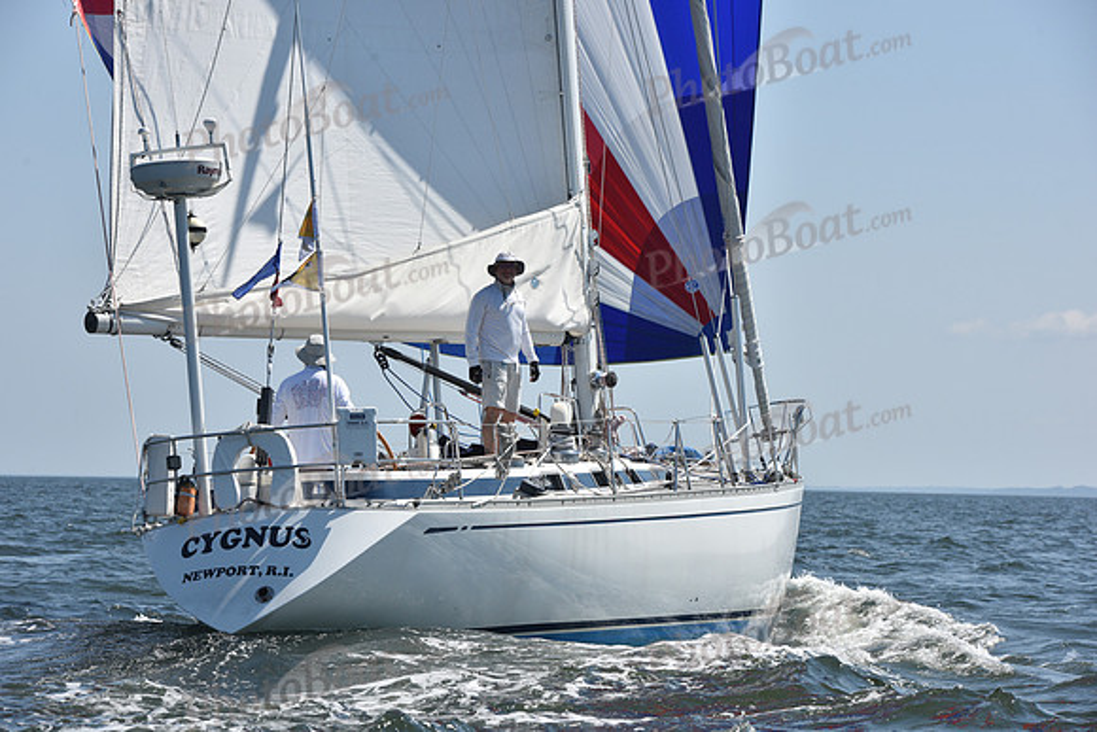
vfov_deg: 10.2
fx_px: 4115
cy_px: 366
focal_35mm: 135
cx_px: 548
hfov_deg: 15.2
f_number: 9
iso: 320
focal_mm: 135
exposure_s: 1/1250
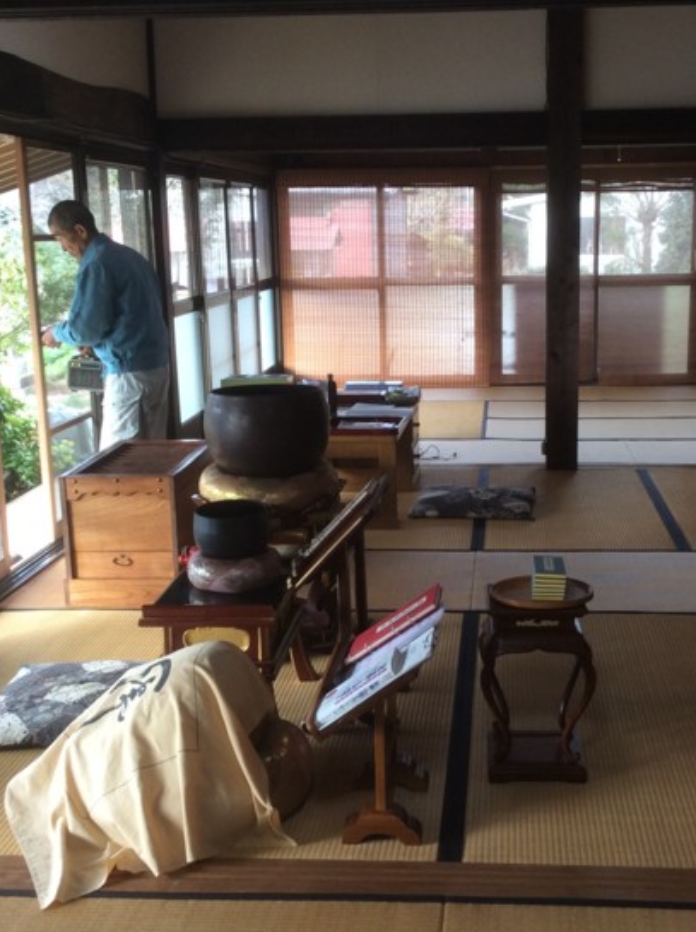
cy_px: 477
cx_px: 431
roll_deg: +1.0
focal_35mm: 47
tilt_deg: -11.8
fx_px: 1263
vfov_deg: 40.5
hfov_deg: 30.7
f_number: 2.4
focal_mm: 3.3
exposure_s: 1/30
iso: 40
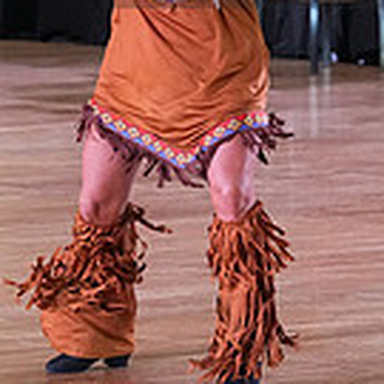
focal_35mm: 443
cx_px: 412
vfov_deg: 3.9
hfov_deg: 3.9
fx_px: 5560
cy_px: -67
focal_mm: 121
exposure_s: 1/320
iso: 5000
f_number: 5.6
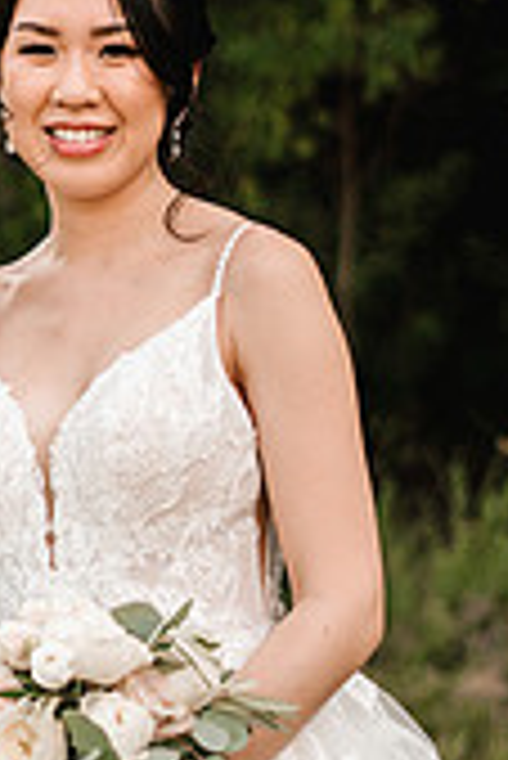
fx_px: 2809
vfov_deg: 15.4
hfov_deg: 10.2
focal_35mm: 133
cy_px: 378
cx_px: -121
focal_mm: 50
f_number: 2.2
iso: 250
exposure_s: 1/2000
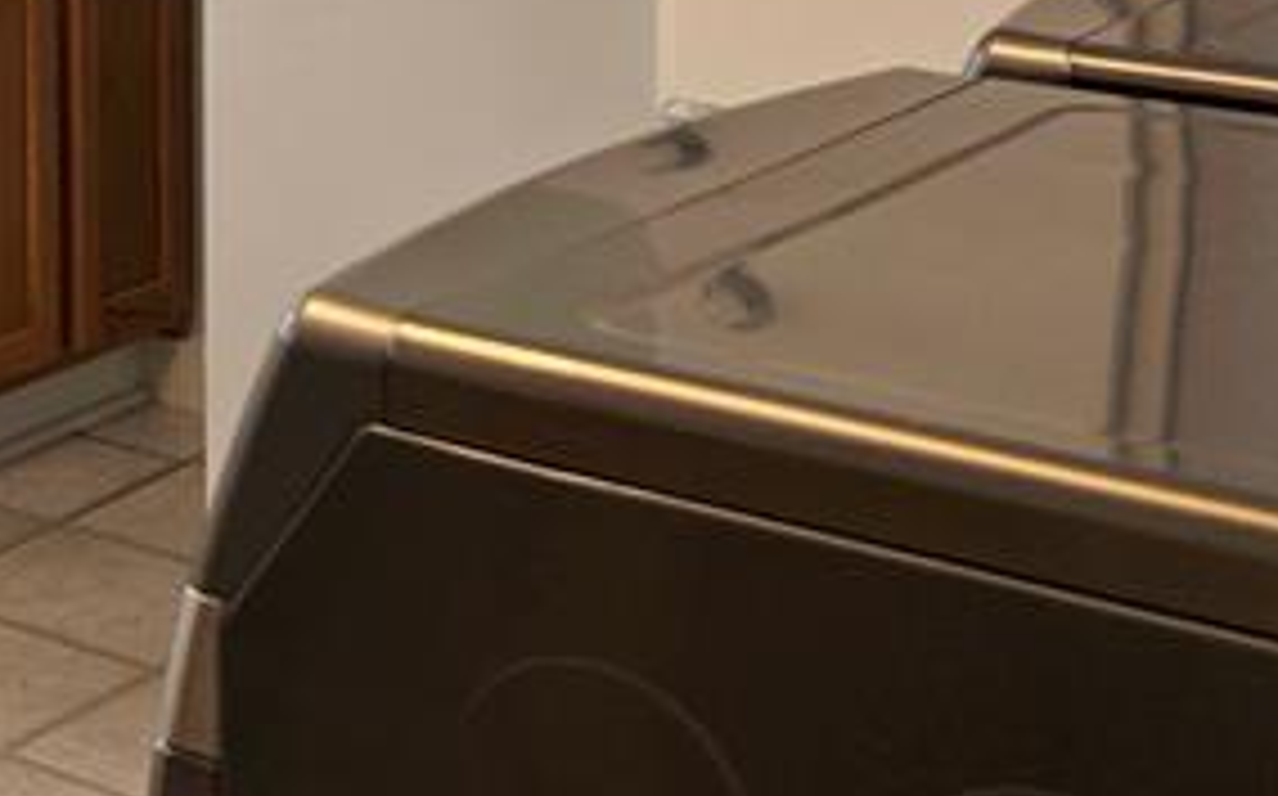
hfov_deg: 19.0
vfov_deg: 13.8
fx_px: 3063
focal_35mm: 88
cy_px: -427
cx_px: -909
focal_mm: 6.5
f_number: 1.4
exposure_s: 1/120
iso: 50
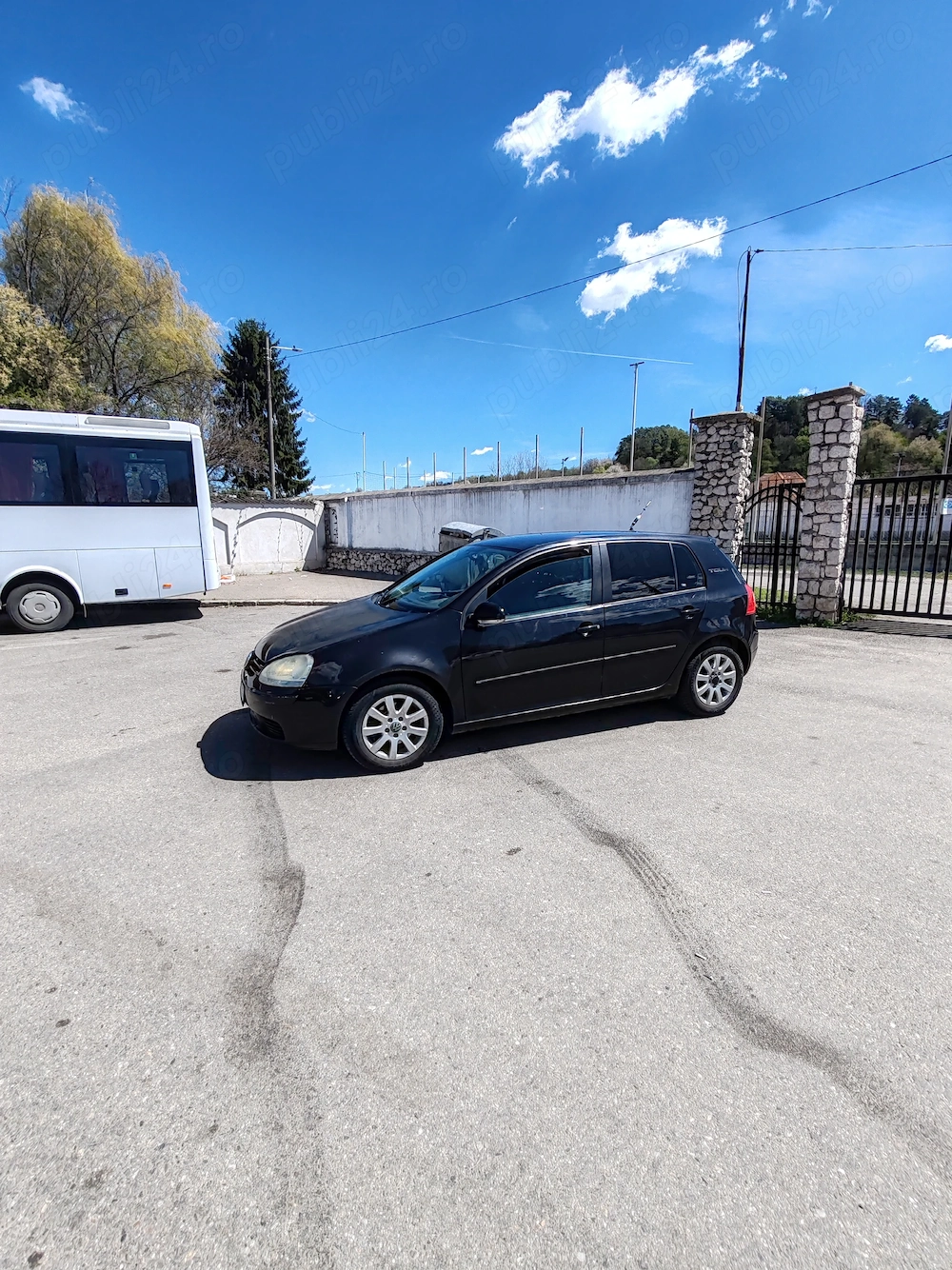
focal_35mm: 16
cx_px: 476
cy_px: 635
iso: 50
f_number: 2.2
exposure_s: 1/1600
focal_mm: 1.96
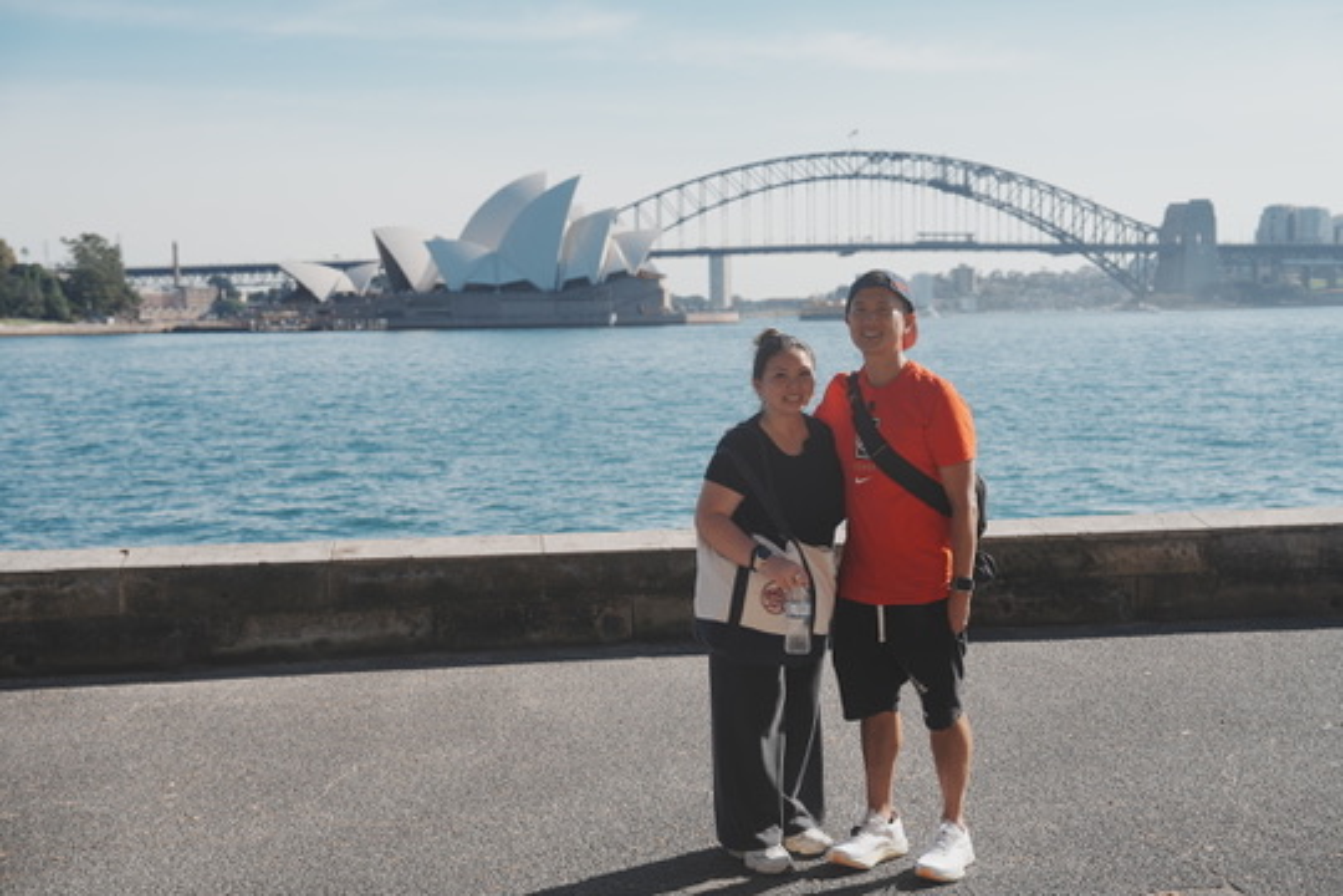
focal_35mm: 42
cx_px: 672
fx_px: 1567
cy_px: 448
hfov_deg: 46.4
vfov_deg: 31.9
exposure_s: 1/1250
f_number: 4
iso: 100
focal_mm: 42
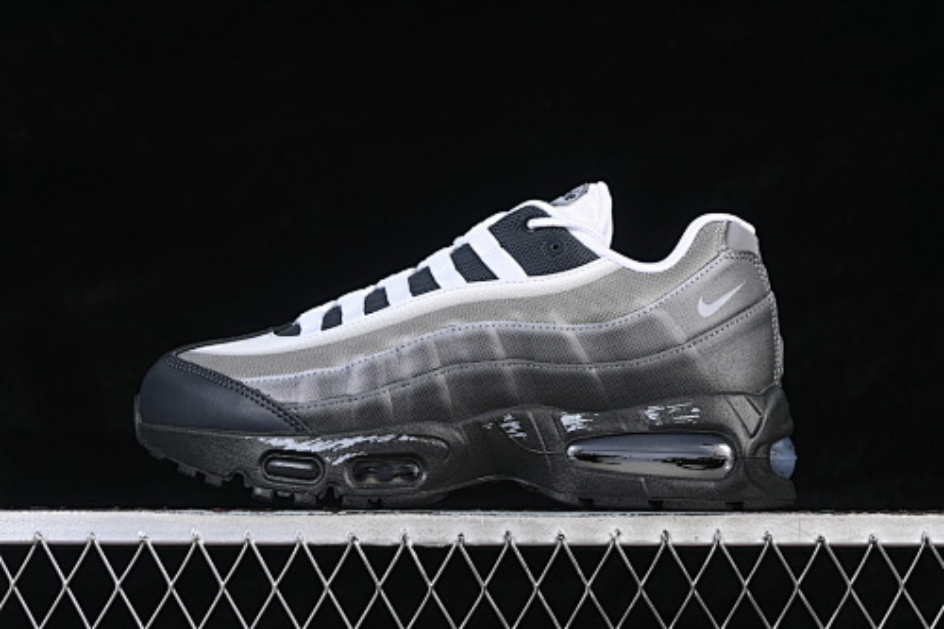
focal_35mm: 75
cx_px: 472
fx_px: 1966
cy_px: 314
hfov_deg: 27.0
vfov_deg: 18.2
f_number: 7.1
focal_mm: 50
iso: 160
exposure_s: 1/60
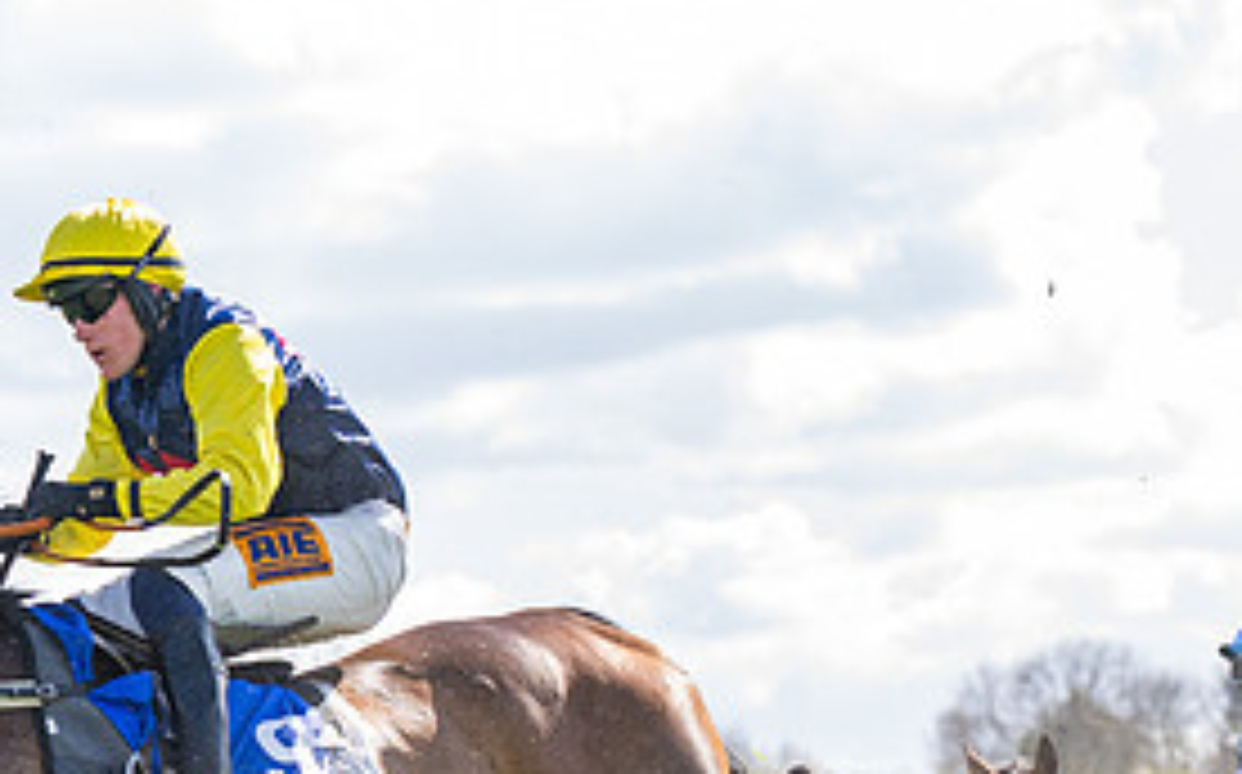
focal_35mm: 265
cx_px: 573
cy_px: 1163
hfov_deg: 7.9
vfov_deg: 4.9
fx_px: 8963
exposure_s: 1/1600
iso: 400
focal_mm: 70
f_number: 4
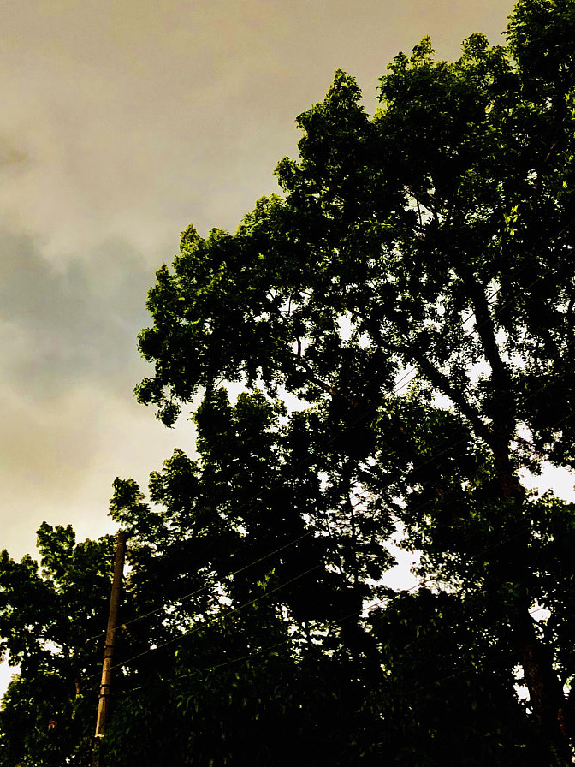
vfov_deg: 37.1
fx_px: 1107
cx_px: 221
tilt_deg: +38.3
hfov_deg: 29.0
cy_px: 175
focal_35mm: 50
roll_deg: +8.7
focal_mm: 4
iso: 80
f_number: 1.8
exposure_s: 1/15
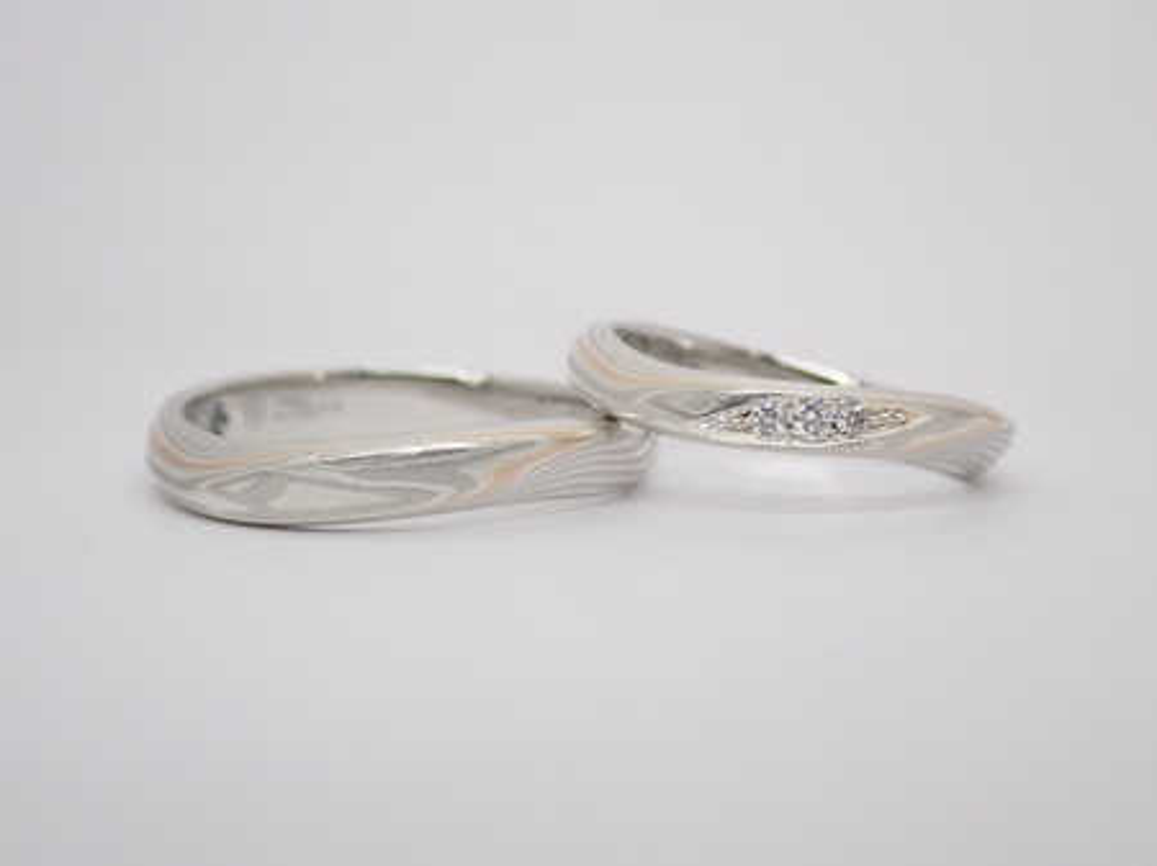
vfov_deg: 19.1
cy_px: 433
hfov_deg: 25.3
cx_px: 578
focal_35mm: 77
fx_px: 2572
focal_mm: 13.65
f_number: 4.1
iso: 200
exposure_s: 1/100
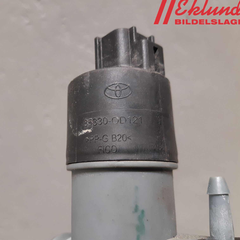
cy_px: 119
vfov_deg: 52.5
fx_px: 243
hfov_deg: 51.9
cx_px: 89
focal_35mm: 31
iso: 200
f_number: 1.7
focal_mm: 3.93
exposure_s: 1/33
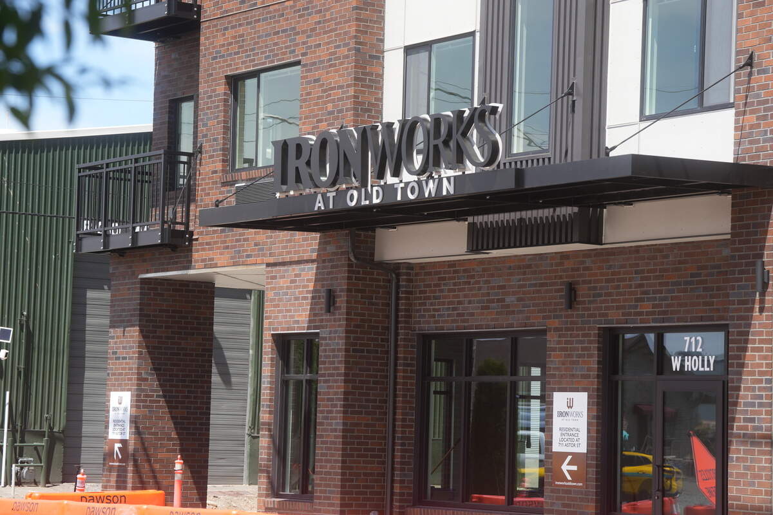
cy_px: 258
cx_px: 386
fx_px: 2426
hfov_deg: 18.1
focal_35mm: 113
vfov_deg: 12.1
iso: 100
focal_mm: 113
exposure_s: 1/250
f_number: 5.6
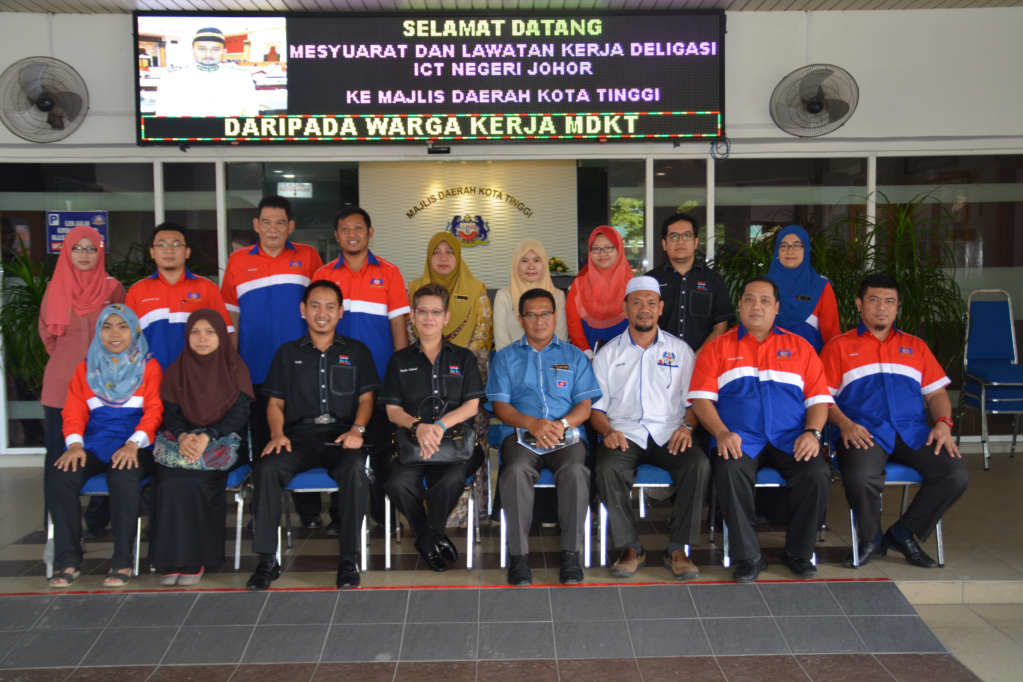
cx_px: 512
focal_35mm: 38
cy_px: 341
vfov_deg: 35.5
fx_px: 1066
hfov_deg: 51.3
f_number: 3.8
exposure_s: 1/100
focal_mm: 25
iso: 400
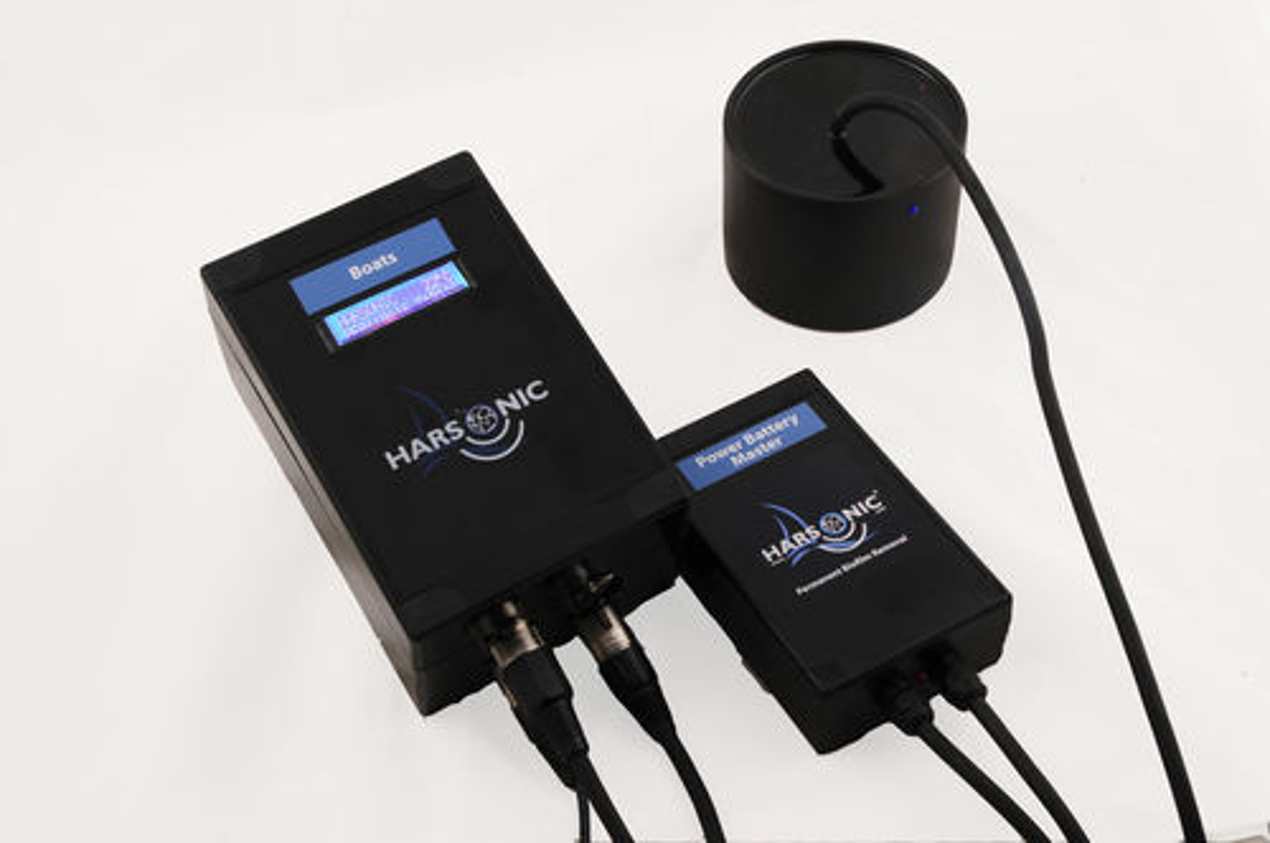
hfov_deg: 31.9
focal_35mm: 63
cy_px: 422
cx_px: 635
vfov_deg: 21.5
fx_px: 2220
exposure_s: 1/80
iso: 200
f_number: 25
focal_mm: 42
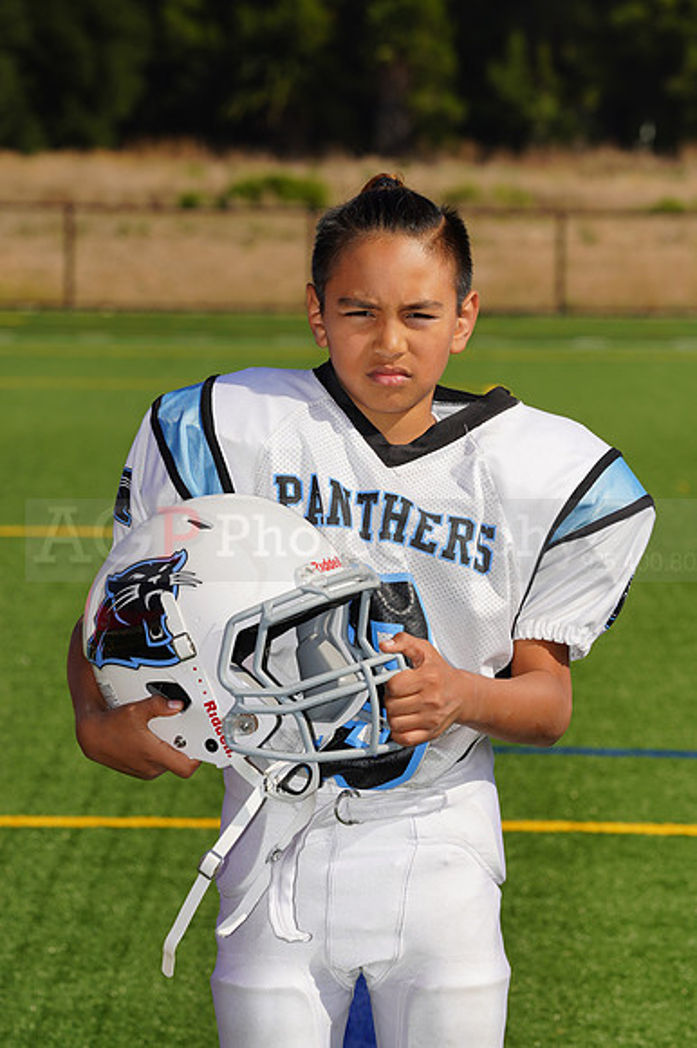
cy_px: 524
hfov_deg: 6.1
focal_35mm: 224
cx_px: 348
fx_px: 6513
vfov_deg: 9.2
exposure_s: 1/250
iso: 100
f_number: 13
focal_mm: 224
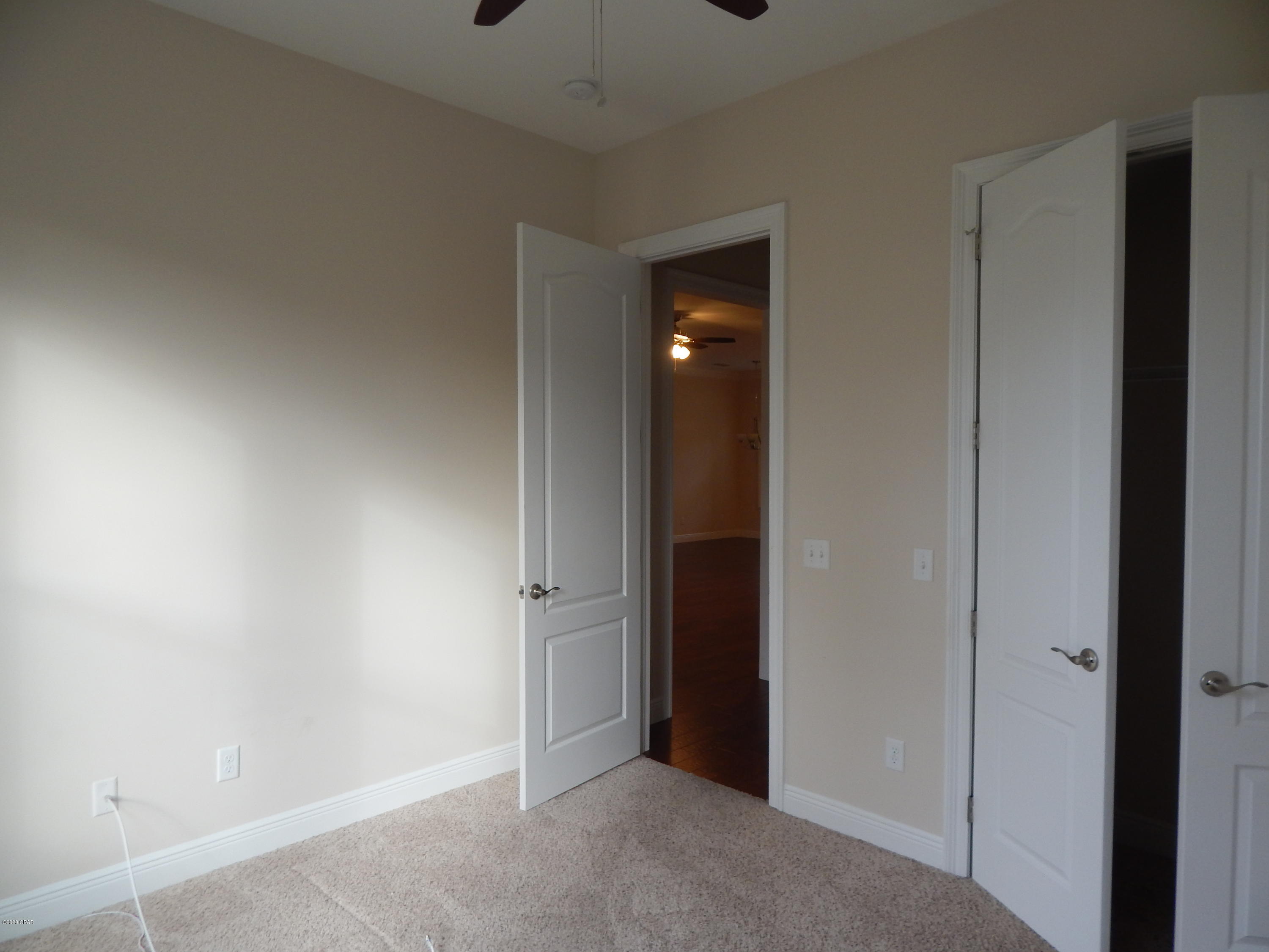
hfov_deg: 76.4
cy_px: 476
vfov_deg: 61.1
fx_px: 807
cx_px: 634
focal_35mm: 22
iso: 125
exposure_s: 1/50
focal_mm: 4
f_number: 3
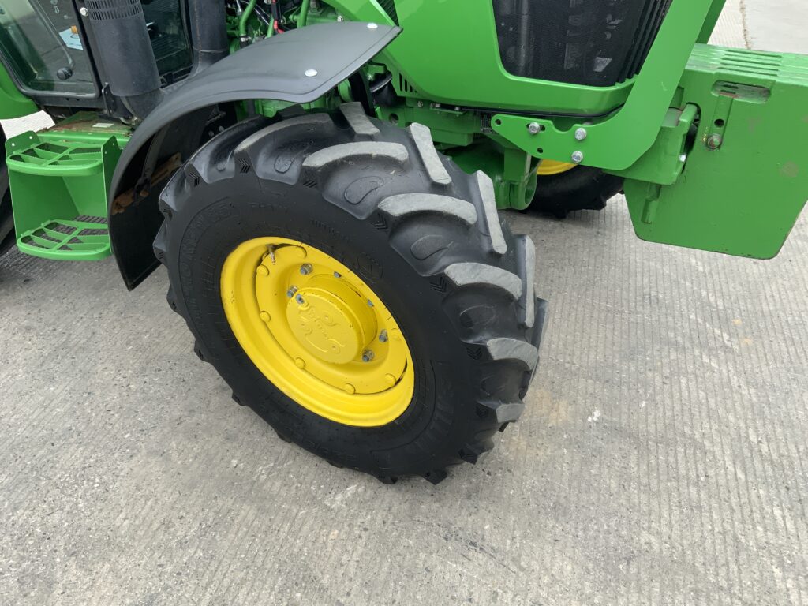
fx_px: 677
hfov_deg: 61.7
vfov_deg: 48.2
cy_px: 303
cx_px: 404
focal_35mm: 29
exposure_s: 1/206
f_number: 1.8
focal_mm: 3
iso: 16
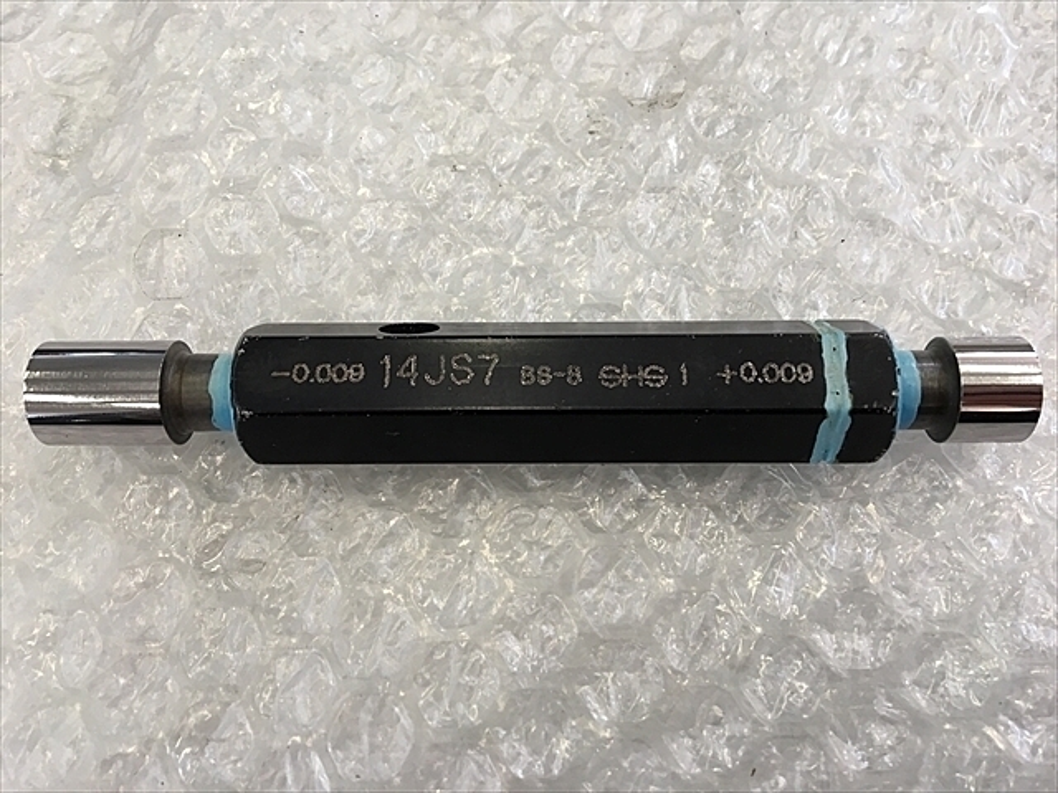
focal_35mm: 29
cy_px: 396
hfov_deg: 61.7
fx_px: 886
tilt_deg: -73.8
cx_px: 529
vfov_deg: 48.2
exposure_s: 1/40
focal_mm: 4.15
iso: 25
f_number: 2.2
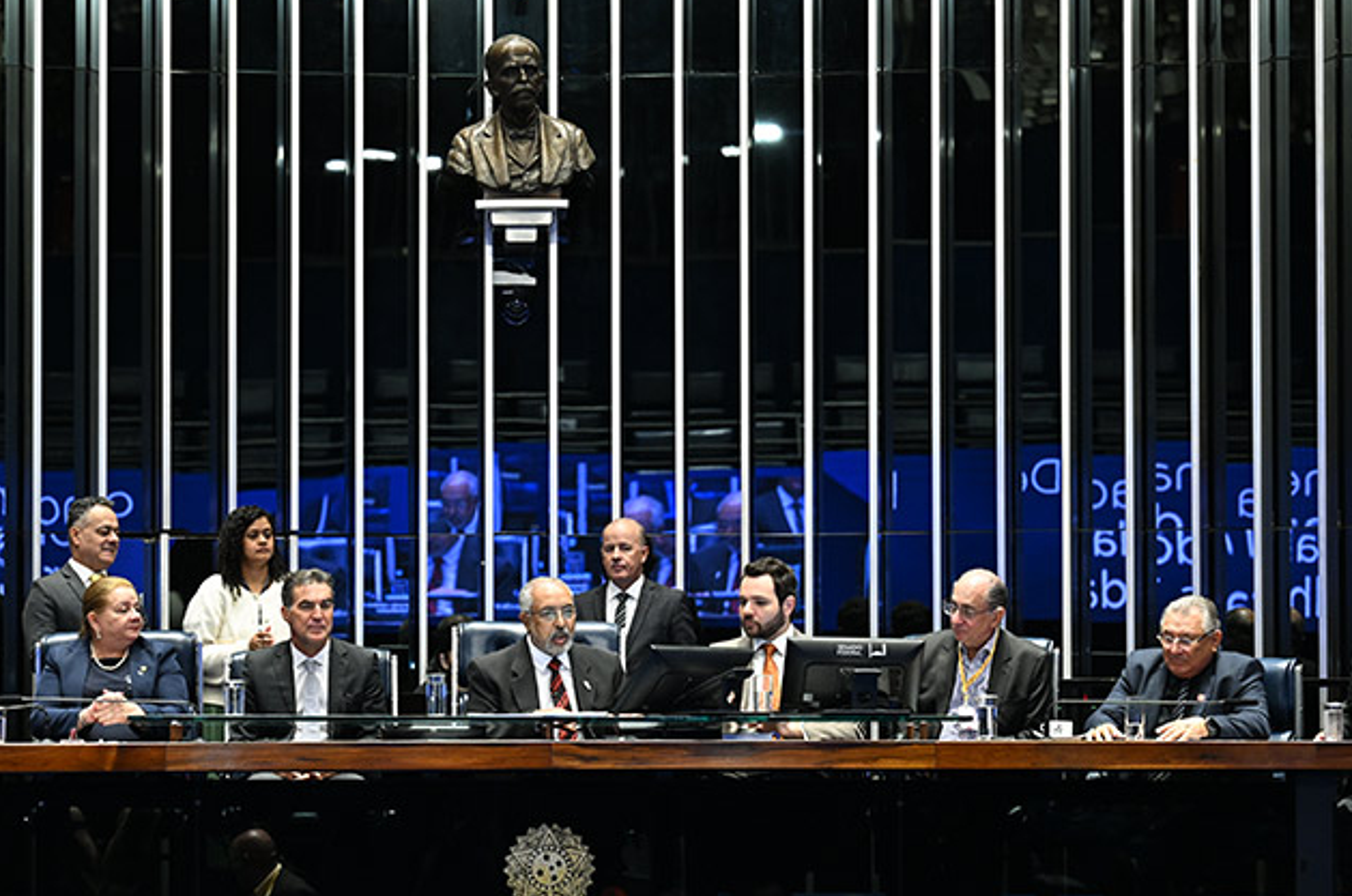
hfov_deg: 15.3
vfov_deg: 10.2
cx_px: 610
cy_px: 531
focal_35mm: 134
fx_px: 5023
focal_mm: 98
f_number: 2.8
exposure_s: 1/100
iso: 1600
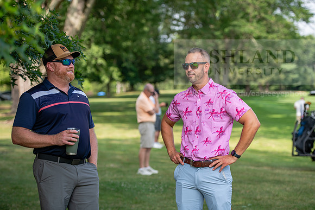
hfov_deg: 23.6
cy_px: 105
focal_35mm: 86
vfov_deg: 15.9
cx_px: 158
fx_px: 753
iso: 80
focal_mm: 86
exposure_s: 1/400
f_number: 3.2
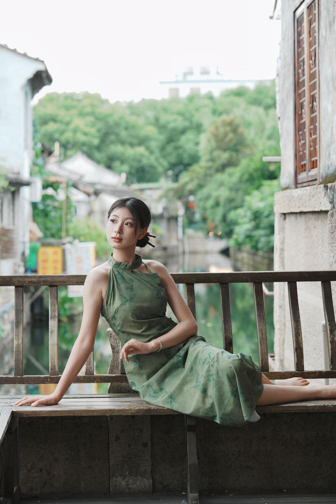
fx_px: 1190
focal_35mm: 85
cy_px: 252
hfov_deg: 16.1
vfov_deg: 23.9
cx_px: 168
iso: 640
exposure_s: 1/200
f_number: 4
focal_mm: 85
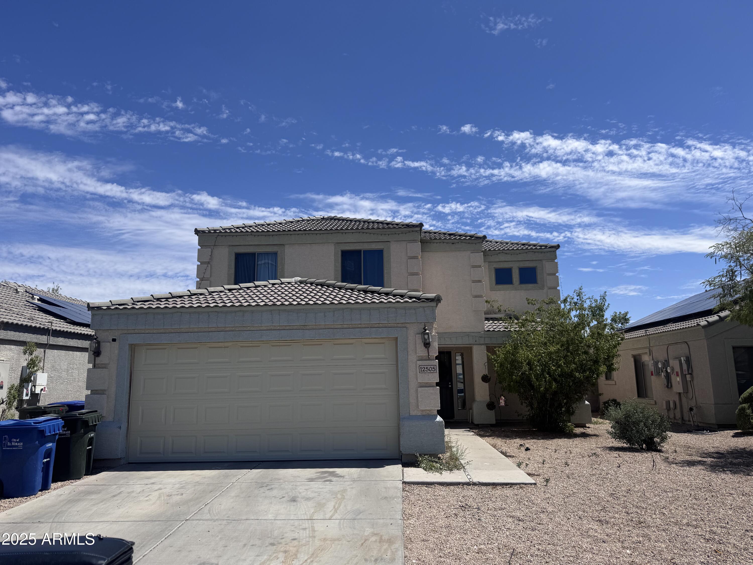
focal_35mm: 24
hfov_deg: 71.6
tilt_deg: +9.5
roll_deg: +0.9
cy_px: 282
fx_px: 522
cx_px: 376
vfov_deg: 56.8
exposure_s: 1/7092
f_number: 1.78
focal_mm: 6.76
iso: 80
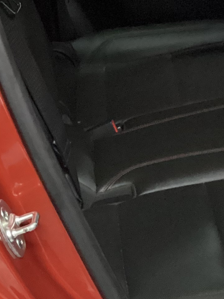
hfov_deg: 14.0
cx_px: 25
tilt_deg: -35.6
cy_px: 279
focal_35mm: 105
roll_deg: +0.9
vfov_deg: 18.4
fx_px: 906
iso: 640
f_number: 2.4
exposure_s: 1/17
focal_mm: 3.3
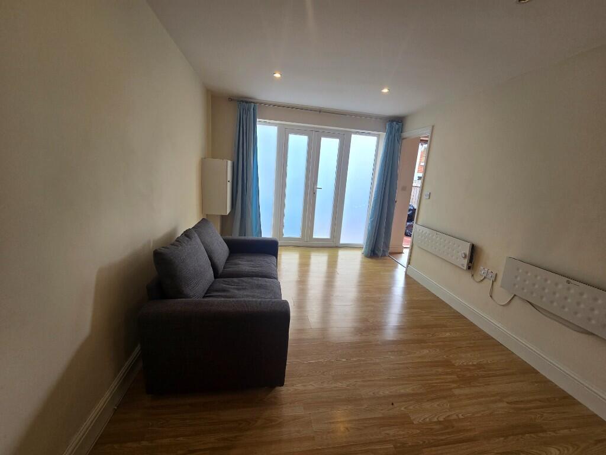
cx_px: 303
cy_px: 228
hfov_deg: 106.2
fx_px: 228
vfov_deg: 89.9
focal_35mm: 13
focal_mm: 2.2
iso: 50
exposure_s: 1/163
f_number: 2.2
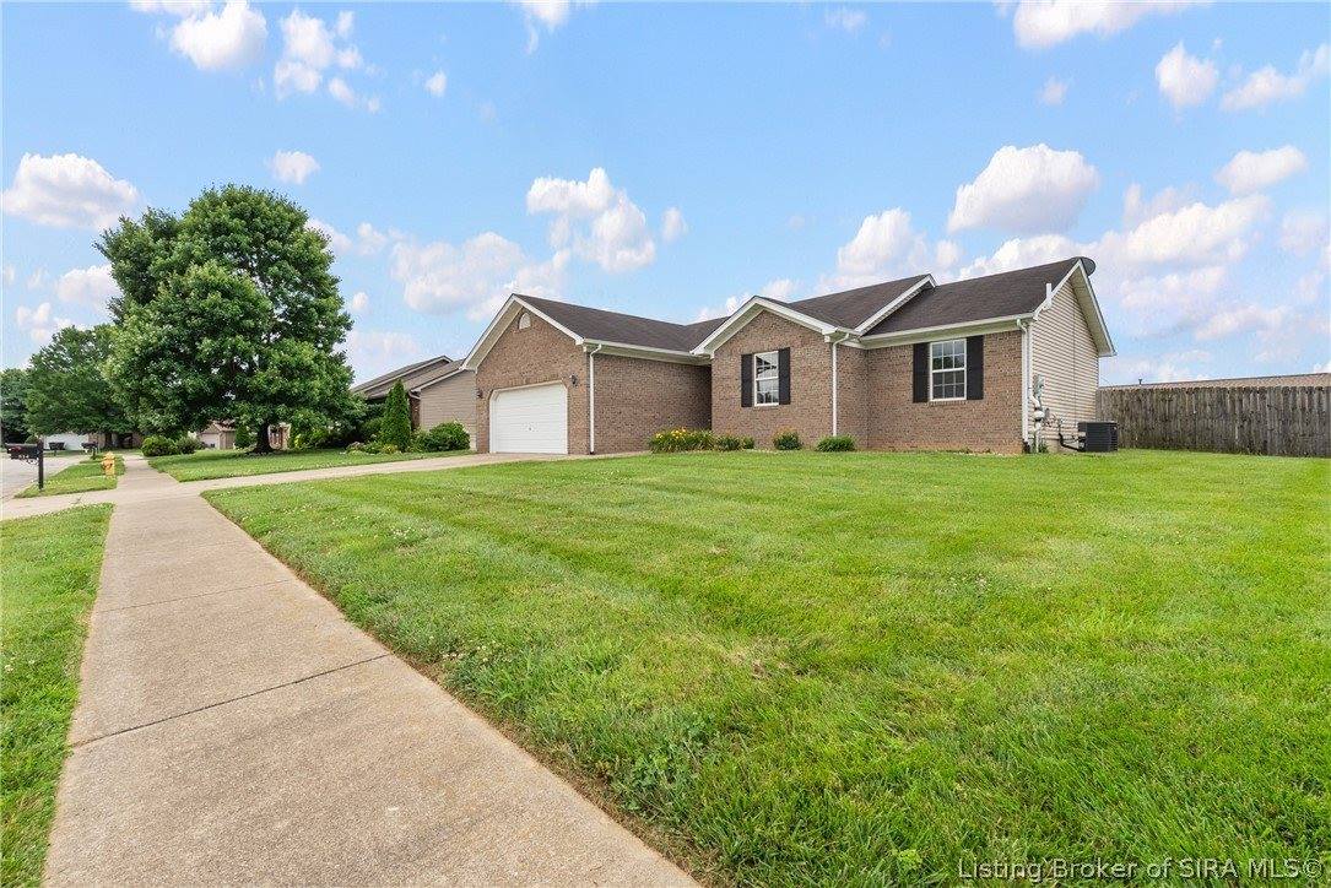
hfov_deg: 96.7
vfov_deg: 73.8
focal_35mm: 16
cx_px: 666
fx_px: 592
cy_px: 444
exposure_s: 1/160
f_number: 11
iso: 400
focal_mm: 16
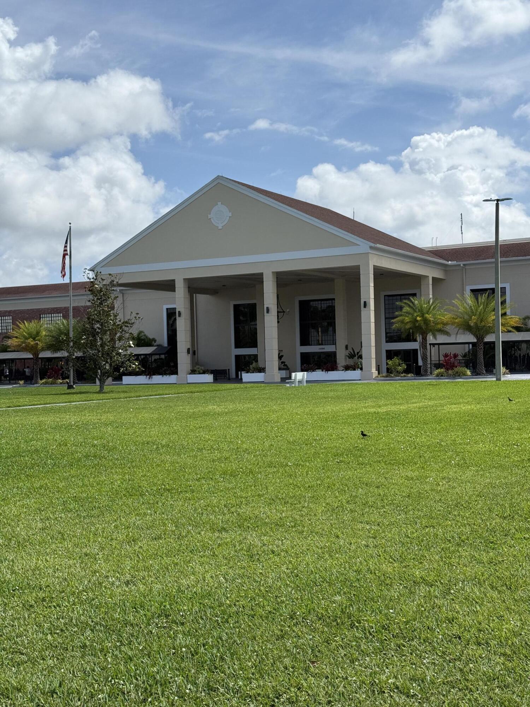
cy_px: 354
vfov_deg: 39.7
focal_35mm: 48
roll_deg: +1.8
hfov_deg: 30.3
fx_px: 980
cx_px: 265
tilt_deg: +1.6
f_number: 1.78
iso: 80
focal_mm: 6.76
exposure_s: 1/7874
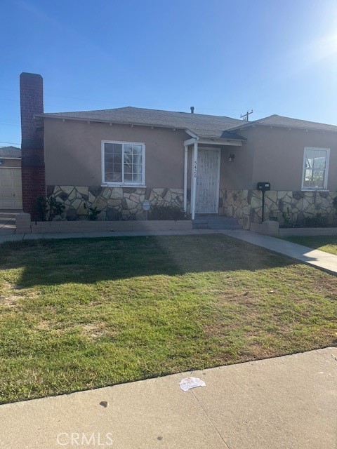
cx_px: 168
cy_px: 224
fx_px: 337
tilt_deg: -6.3
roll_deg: -0.2
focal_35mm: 26
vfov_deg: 67.3
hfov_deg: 53.1
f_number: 1.6
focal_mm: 5.1
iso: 50
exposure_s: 1/2899
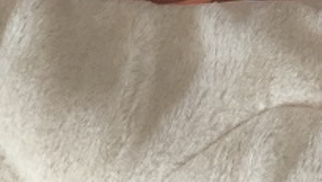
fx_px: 1052
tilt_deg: -49.1
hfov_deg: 16.7
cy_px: -24
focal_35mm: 123
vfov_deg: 9.8
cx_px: 375
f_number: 2.2
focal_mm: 4.15
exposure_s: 1/33
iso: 100
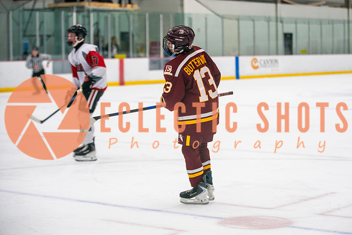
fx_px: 941
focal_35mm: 96
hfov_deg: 21.2
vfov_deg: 14.2
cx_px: 199
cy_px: 102
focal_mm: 85
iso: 1600
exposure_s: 1/640
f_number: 2.8
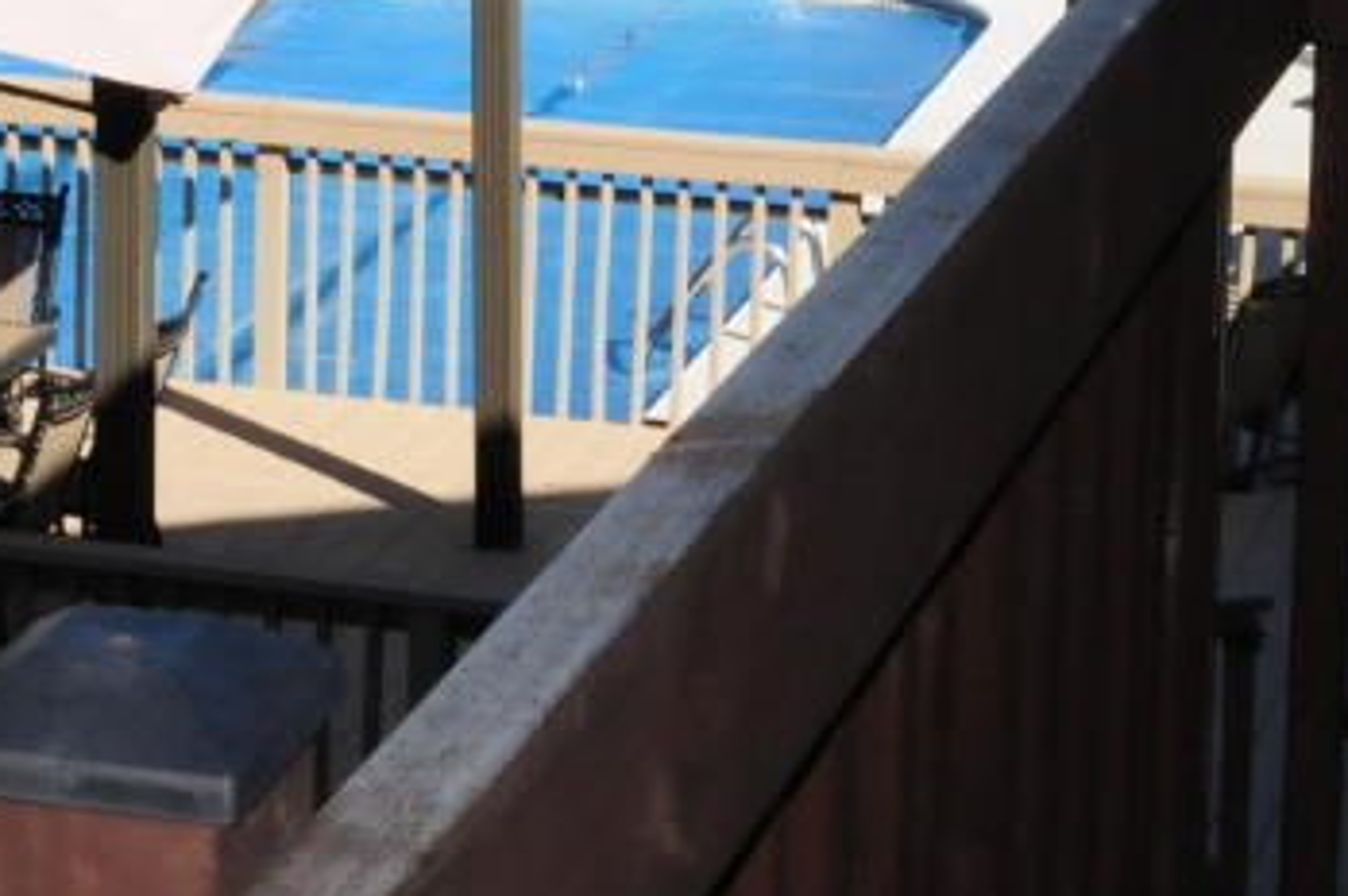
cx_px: 355
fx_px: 5200
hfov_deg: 14.7
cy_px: -12
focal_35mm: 139
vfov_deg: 9.8
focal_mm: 28
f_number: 20
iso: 800
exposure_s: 1/250
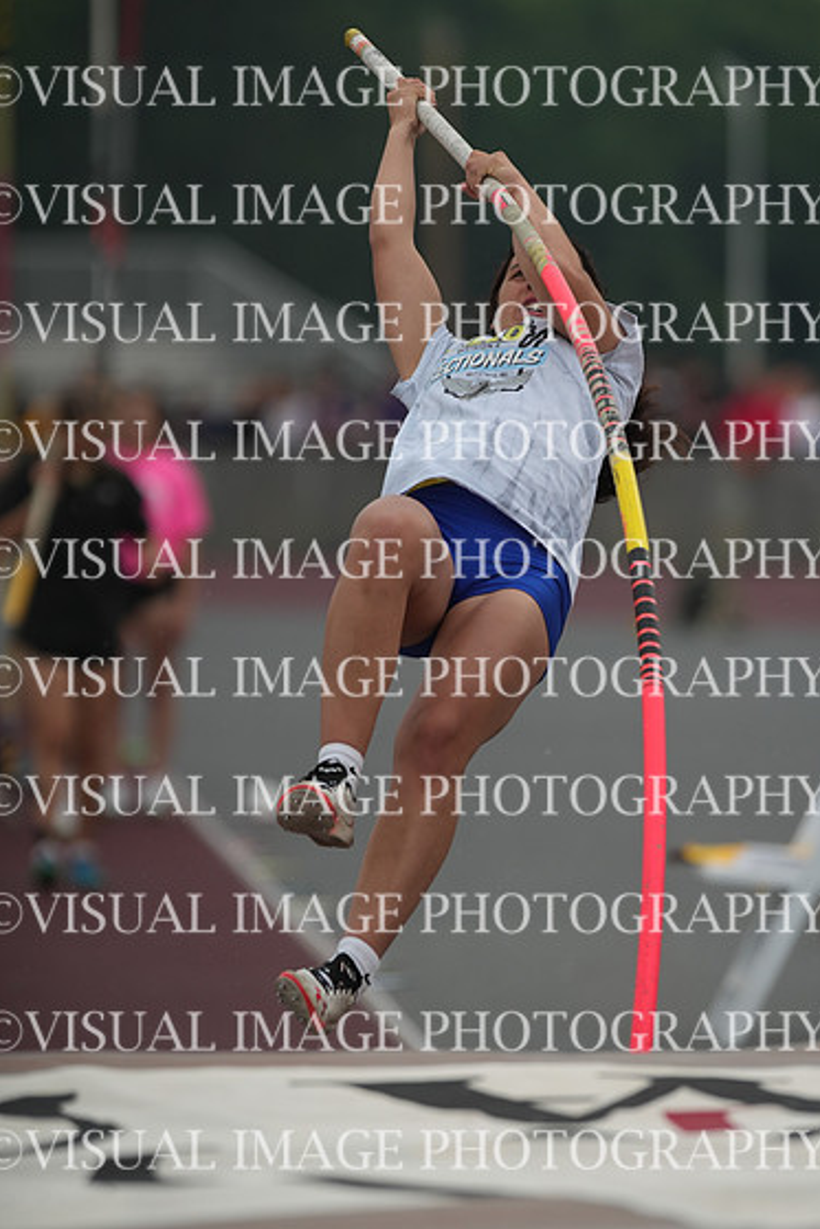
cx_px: 406
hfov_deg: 4.4
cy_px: 618
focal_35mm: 311
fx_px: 10618
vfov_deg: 6.6
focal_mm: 300
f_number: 4
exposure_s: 1/3200
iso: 800
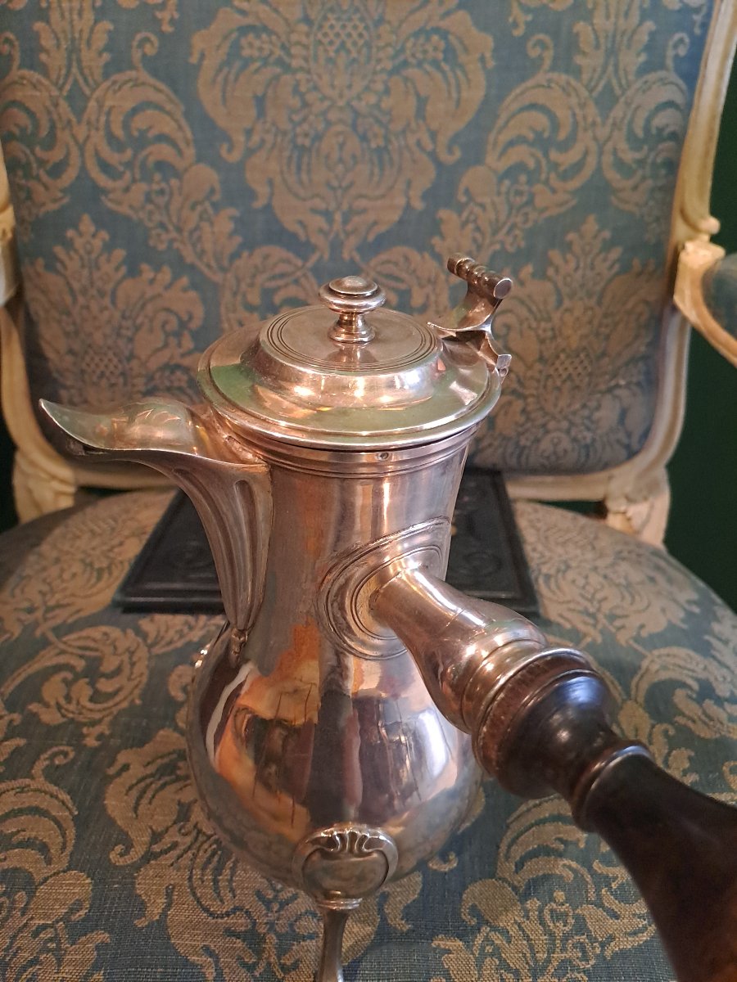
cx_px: 368
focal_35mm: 25
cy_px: 491
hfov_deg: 54.9
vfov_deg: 69.4
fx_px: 710
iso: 800
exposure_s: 1/25
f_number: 1.8
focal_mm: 4.65
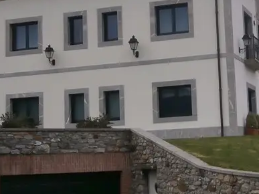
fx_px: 613
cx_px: 201
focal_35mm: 82
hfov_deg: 23.5
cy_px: 95
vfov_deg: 18.0
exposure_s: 1/500
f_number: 2.9
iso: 80
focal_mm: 5.5
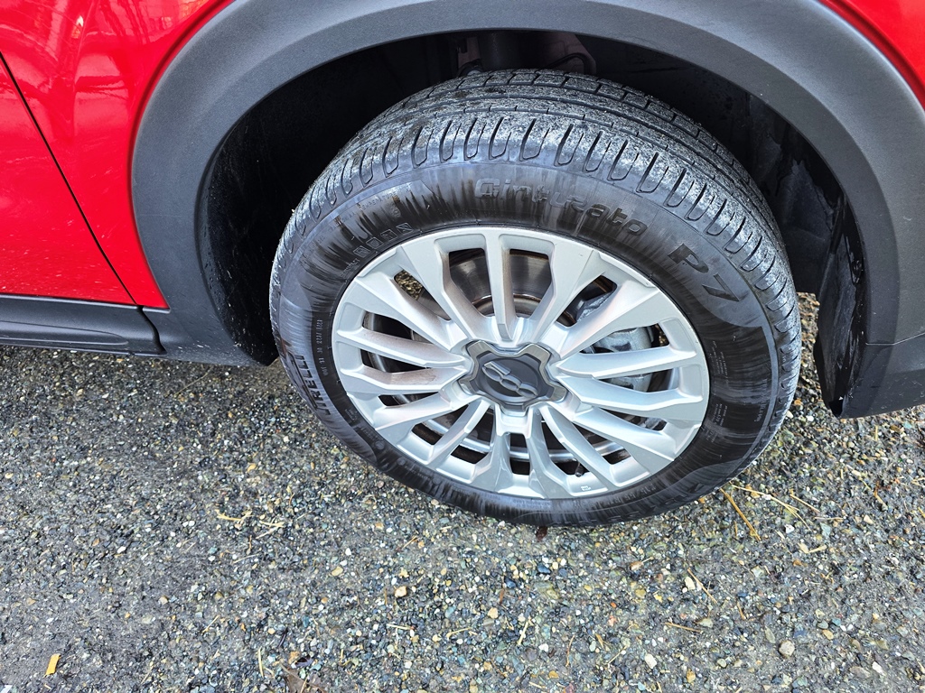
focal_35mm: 23
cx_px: 462
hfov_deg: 73.9
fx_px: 615
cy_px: 346
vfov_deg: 58.9
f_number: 1.7
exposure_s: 1/180
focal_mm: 6.3
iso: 200
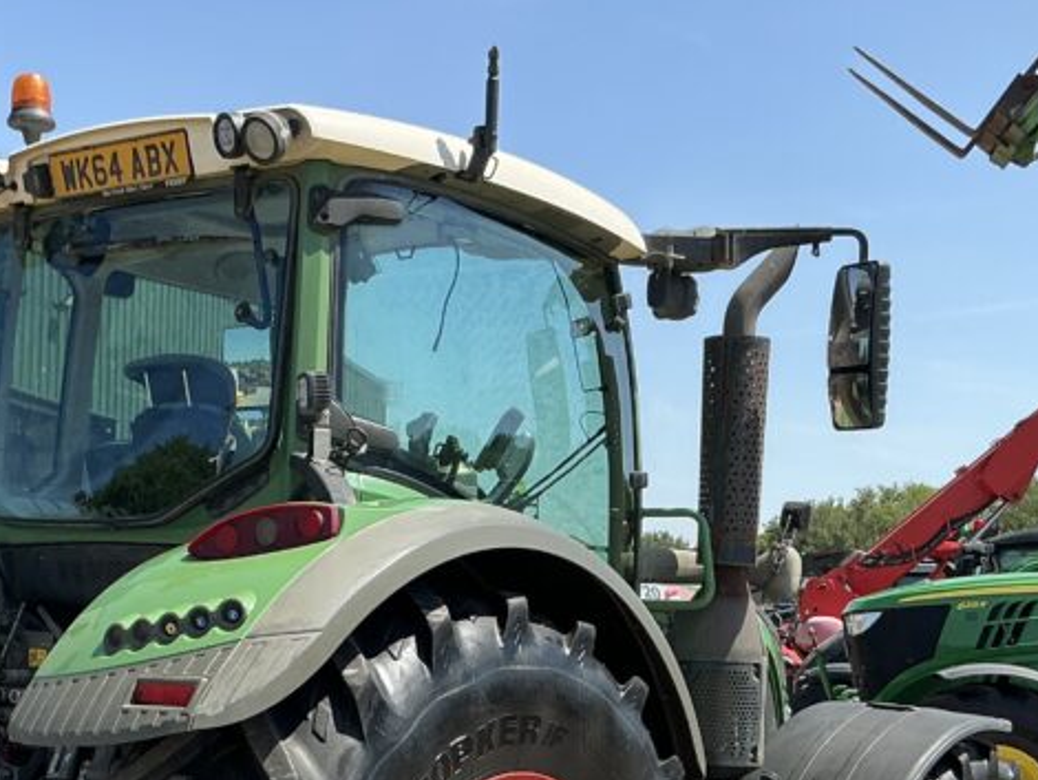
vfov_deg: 23.4
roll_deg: -2.9
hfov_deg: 31.6
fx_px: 1830
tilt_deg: -1.1
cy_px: 718
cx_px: 411
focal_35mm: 61
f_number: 1.8
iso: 25
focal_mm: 3
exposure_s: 1/1250
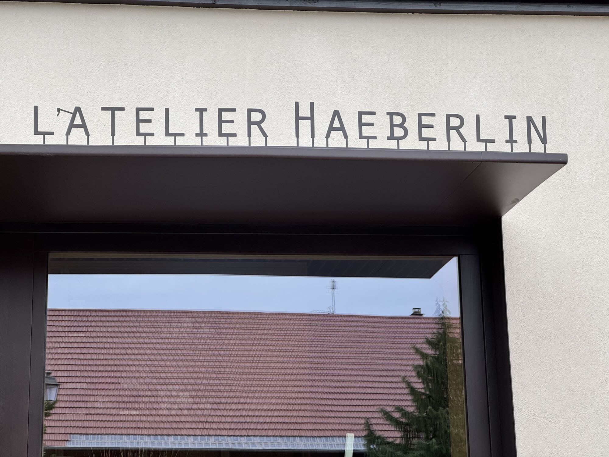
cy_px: 228
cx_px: 304
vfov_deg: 19.1
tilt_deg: +12.6
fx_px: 1355
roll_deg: +0.6
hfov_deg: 25.3
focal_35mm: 77
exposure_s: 1/99
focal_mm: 9
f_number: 2.8
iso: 25
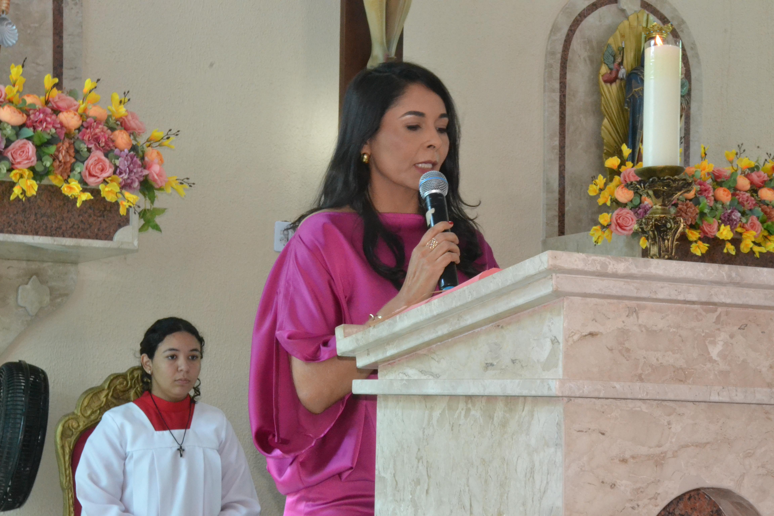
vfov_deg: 18.9
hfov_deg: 28.1
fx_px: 1548
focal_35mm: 72
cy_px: 258
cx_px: 387
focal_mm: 48
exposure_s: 1/40
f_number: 25
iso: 3200
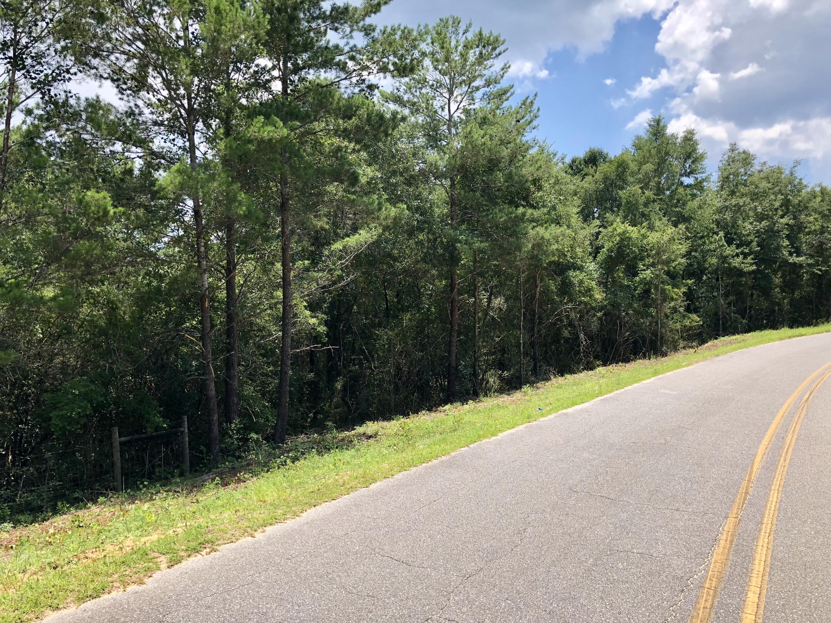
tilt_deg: +3.4
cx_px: 416
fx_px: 672
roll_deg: +1.3
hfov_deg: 63.4
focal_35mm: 28
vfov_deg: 49.7
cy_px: 312
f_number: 1.8
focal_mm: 3.99
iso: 20
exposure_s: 1/1066
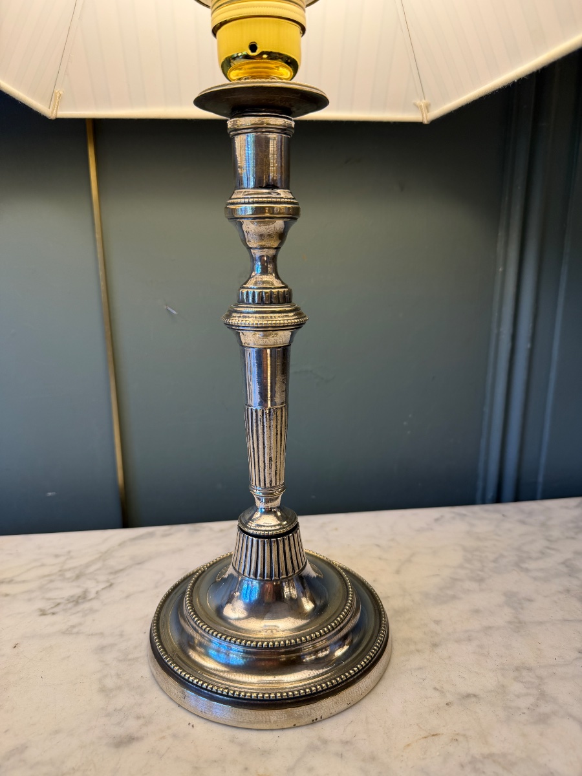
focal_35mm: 24
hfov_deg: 56.8
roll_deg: -0.1
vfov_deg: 71.6
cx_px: 291
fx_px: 538
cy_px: 388
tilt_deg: -13.7
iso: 80
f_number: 1.78
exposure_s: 1/121
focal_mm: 6.76
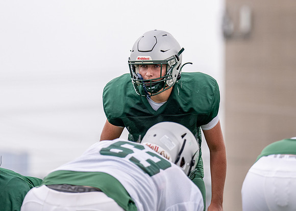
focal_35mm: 309
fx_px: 2601
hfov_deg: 6.5
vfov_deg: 4.6
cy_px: 29
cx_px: 173
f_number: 2.8
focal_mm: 165
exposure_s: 1/3200
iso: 500
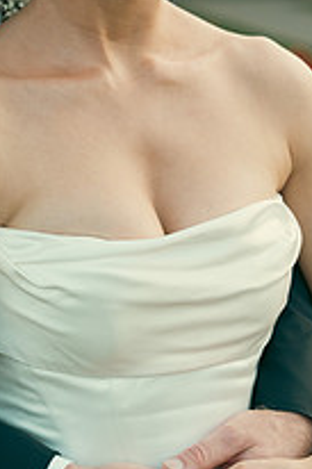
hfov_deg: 11.5
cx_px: 5
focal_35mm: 118
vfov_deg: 17.1
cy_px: 46
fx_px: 1536
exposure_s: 1/250
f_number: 3.5
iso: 800
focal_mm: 54
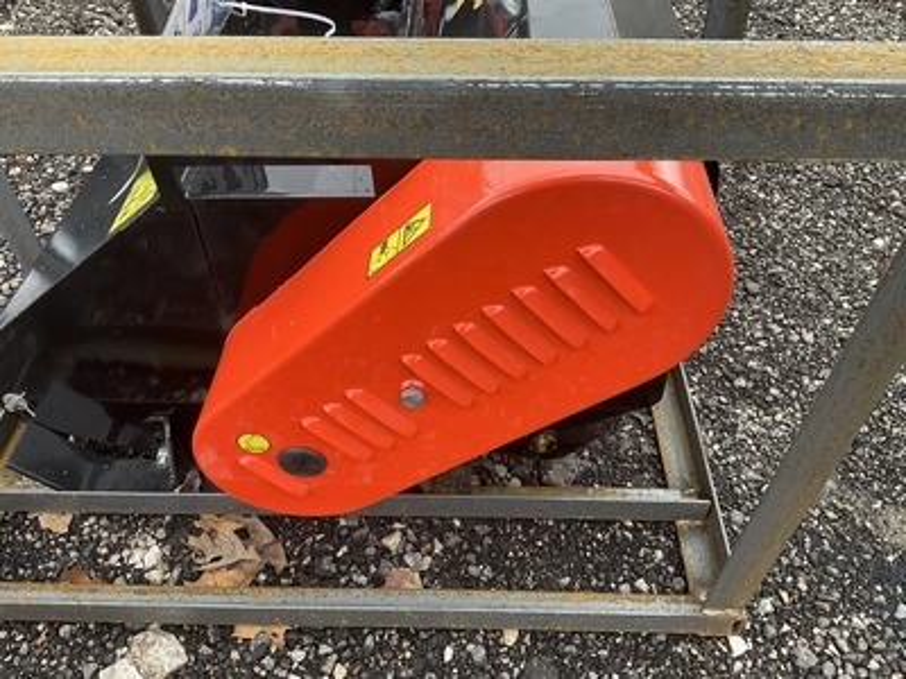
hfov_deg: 61.7
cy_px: 340
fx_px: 759
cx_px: 453
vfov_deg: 48.2
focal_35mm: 29
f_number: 1.8
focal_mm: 3
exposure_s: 1/122
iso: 40
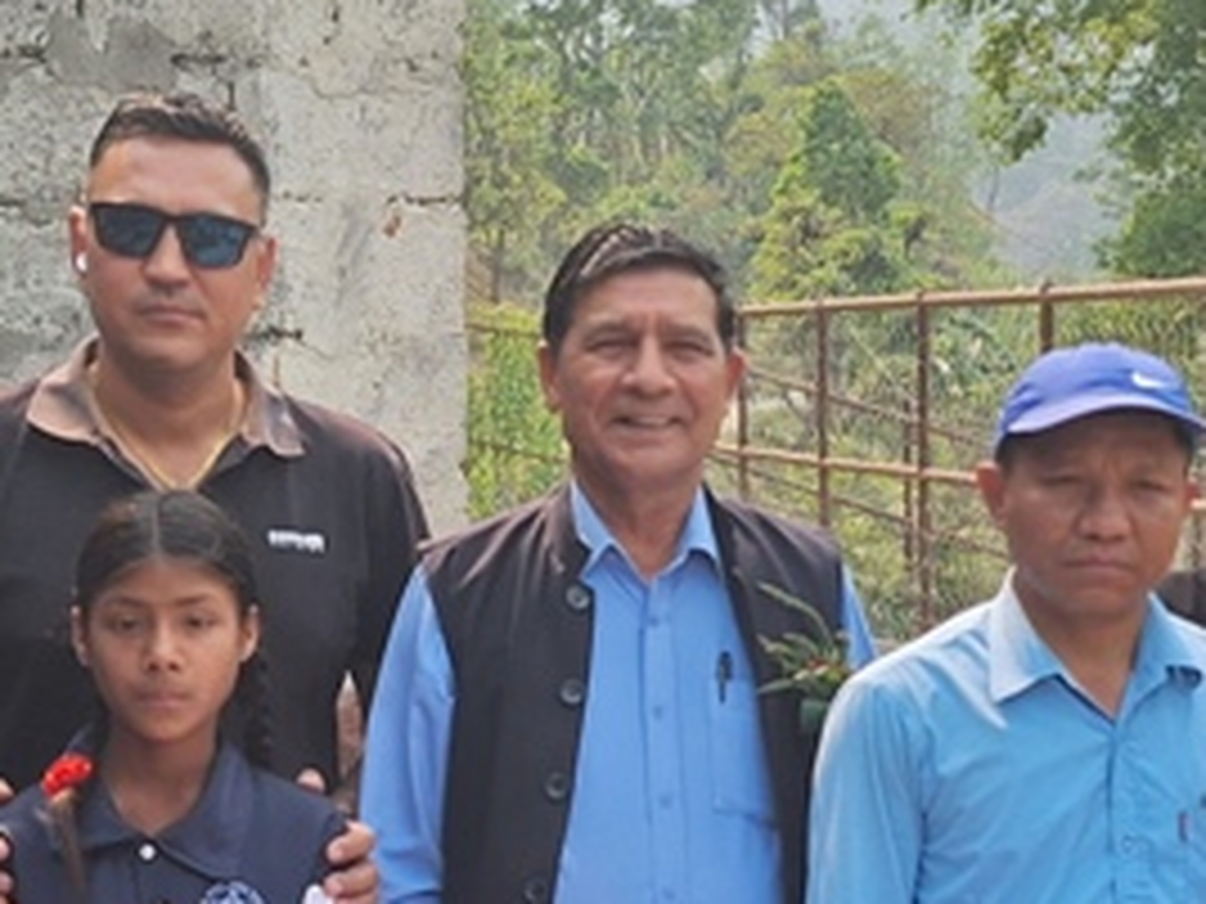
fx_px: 3066
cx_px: 576
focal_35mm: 88
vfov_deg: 16.7
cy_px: 670
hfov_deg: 22.3
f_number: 1.8
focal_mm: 5.54
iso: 40
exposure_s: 1/1284
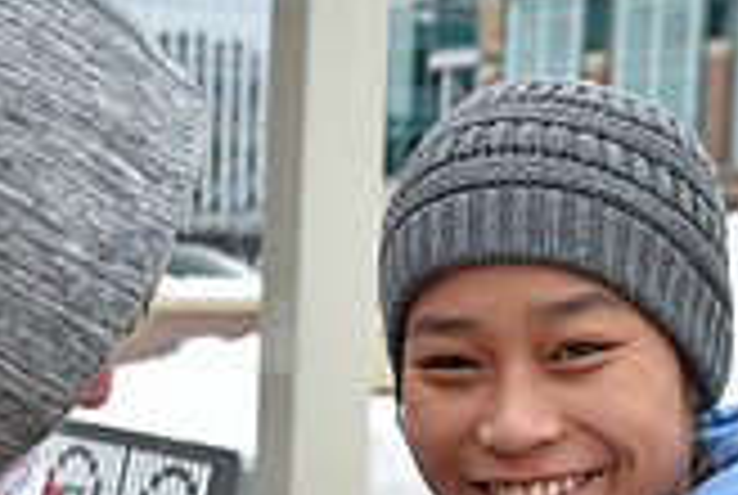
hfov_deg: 15.2
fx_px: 2752
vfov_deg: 10.0
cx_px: 180
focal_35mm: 134
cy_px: 668
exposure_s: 1/125
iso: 400
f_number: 5.6
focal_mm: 38
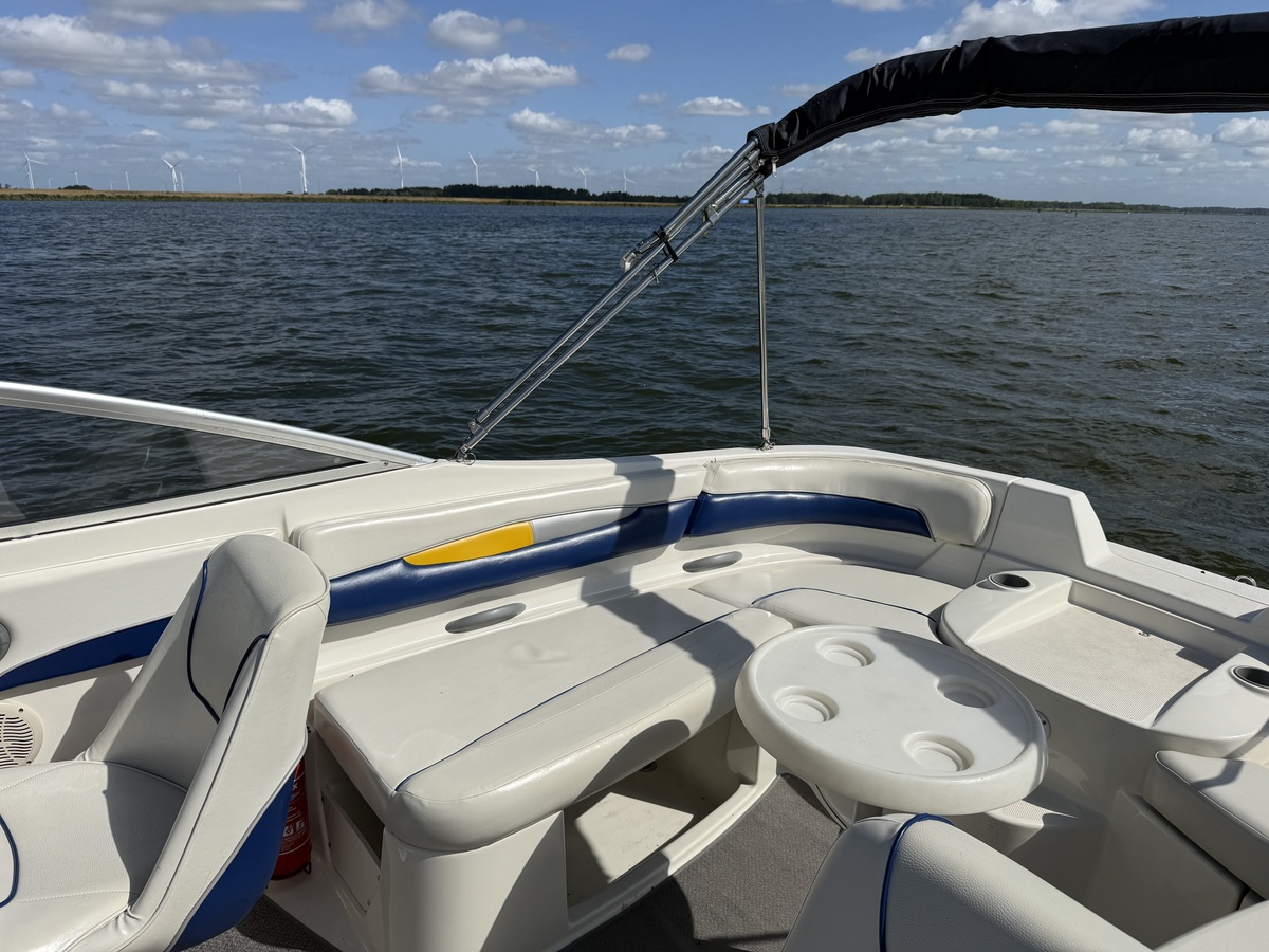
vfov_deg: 56.8
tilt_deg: -12.7
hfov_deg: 71.6
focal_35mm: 24
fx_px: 880
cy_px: 476
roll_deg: -1.1
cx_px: 634
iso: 80
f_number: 1.78
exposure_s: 1/14286
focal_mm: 6.76
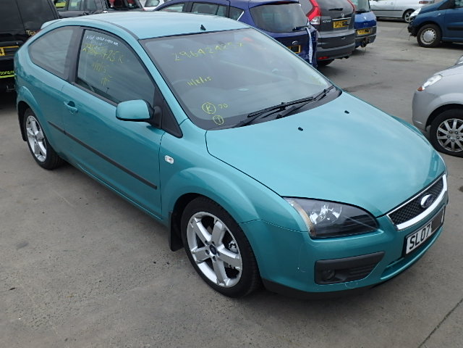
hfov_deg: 58.4
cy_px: 174
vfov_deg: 45.4
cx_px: 232
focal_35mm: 31
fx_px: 415
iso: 125
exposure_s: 1/160
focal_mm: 5.6
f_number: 4.7
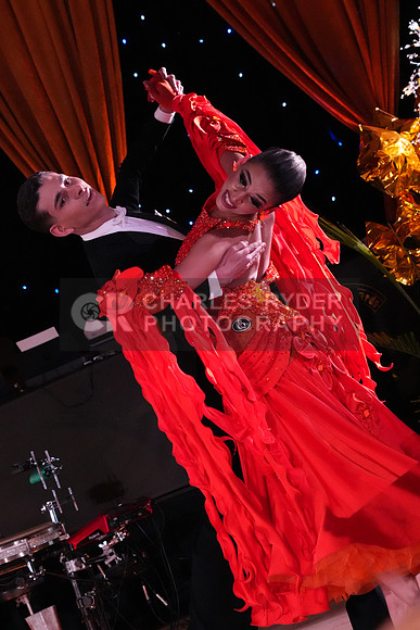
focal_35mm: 109
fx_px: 1906
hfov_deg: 12.6
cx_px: 210
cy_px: 315
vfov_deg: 18.8
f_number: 5
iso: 8000
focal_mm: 73
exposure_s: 1/400
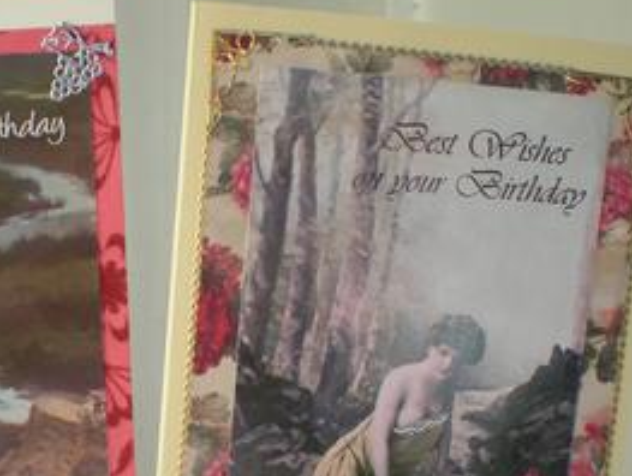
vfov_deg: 22.4
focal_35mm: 65
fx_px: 1188
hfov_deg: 29.3
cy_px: 368
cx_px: 147
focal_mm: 6.3
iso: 64
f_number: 4.6
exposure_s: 1/156
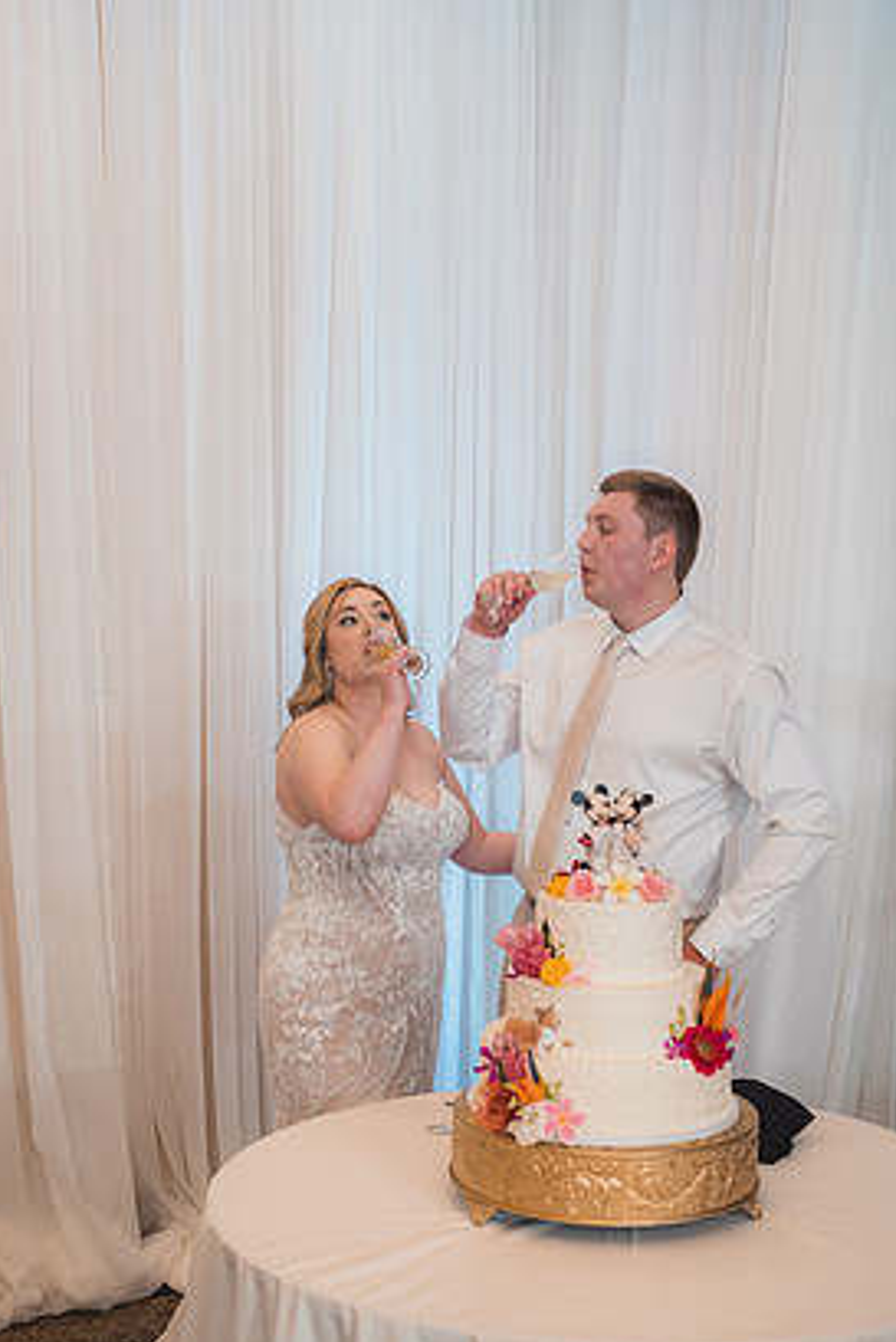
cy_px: 735
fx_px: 2051
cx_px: 453
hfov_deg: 24.6
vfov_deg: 36.2
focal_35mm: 55
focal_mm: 50
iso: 800
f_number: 2.8
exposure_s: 1/250
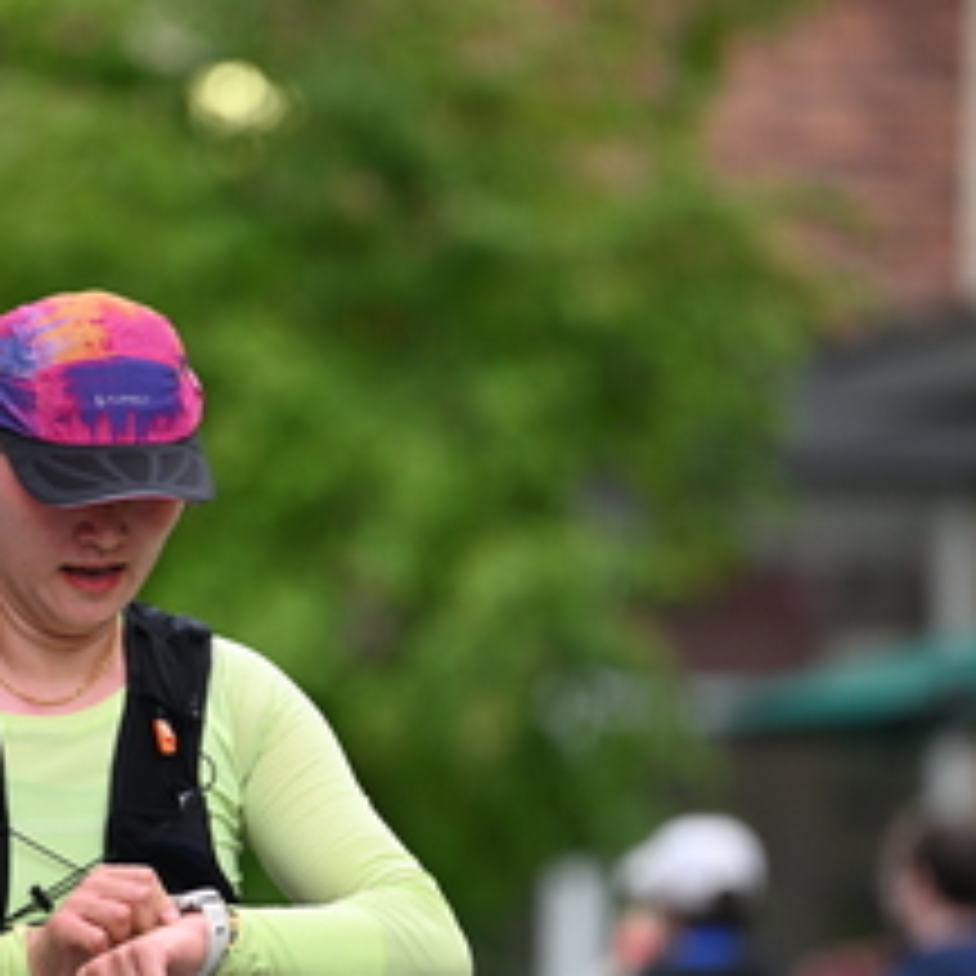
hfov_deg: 4.2
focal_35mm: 420
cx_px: 268
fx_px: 13398
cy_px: 661
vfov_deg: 4.2
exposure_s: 1/2000
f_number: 2.8
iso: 640
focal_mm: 195
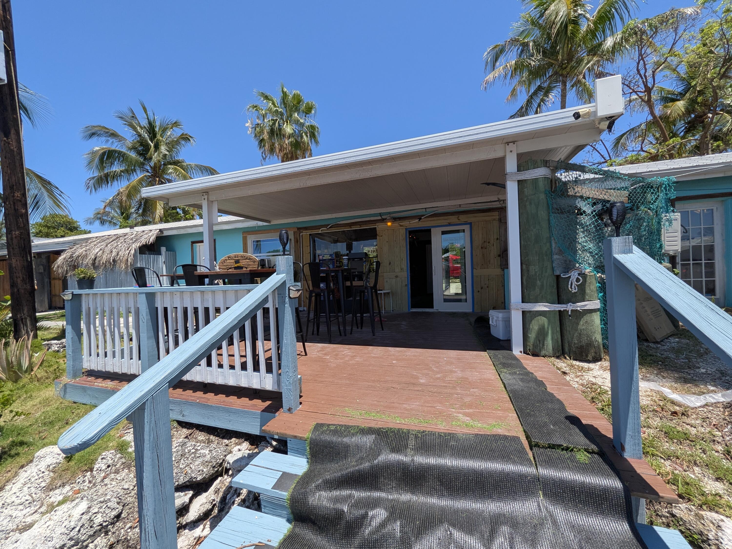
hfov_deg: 106.2
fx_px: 275
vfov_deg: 89.9
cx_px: 366
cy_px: 274
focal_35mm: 13
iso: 28
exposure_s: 1/1036
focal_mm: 1.54
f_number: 2.2
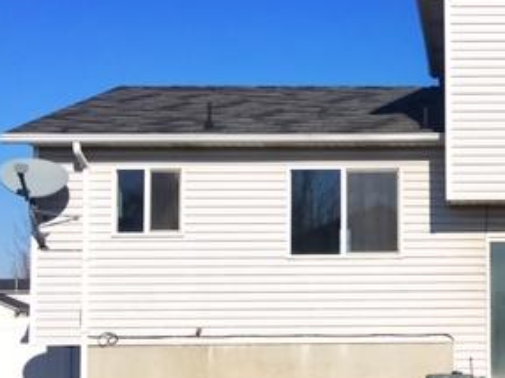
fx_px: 947
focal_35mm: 65
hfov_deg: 28.2
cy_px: 263
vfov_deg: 22.4
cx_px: 493
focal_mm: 4.15
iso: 25
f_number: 2.2
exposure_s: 1/3846
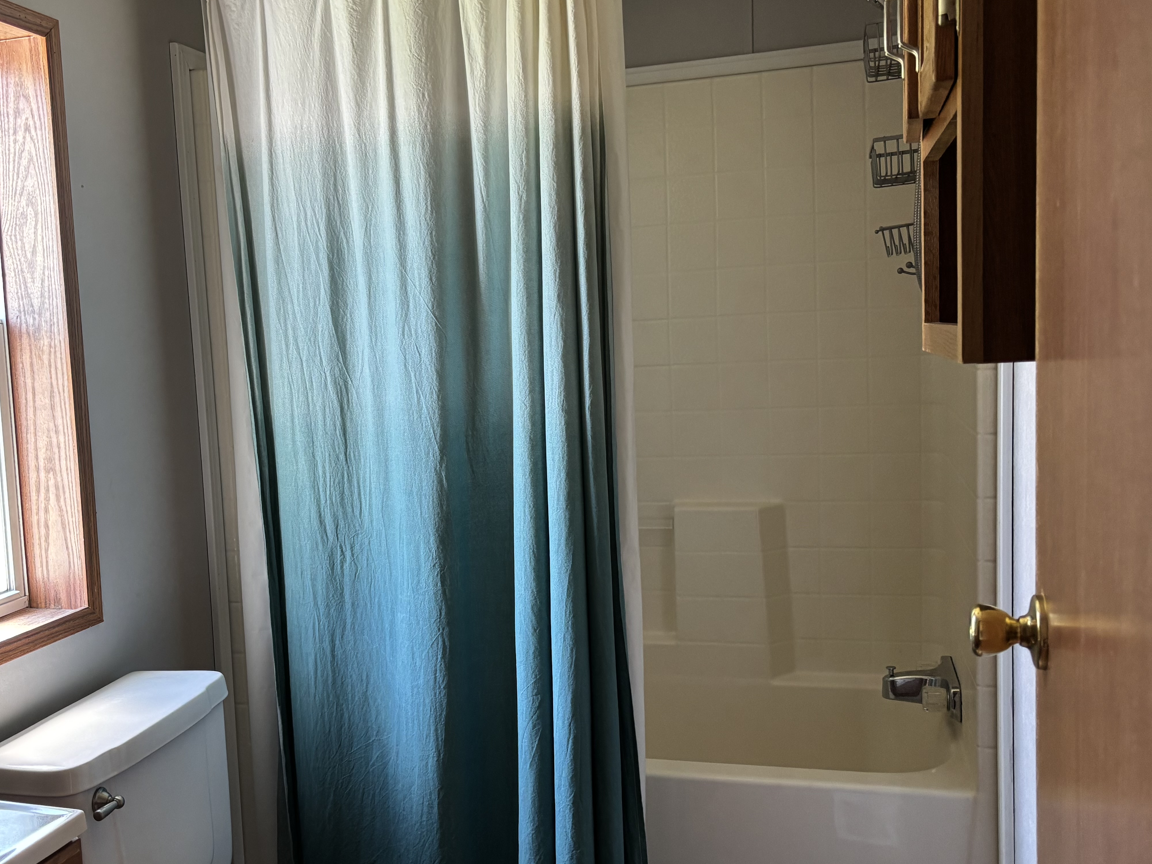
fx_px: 1231
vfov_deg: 38.7
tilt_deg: -5.7
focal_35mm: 37
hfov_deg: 49.4
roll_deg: +3.1
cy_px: 445
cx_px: 398
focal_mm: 5.96
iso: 160
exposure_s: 1/60
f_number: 1.6
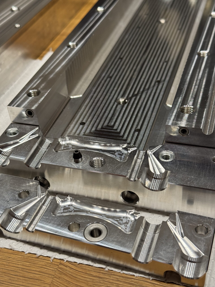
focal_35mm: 48
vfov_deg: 39.7
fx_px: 398
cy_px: 144
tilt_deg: -37.9
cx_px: 108
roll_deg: +5.0
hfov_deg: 30.3
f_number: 1.78
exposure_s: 1/50
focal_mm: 6.76
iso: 100
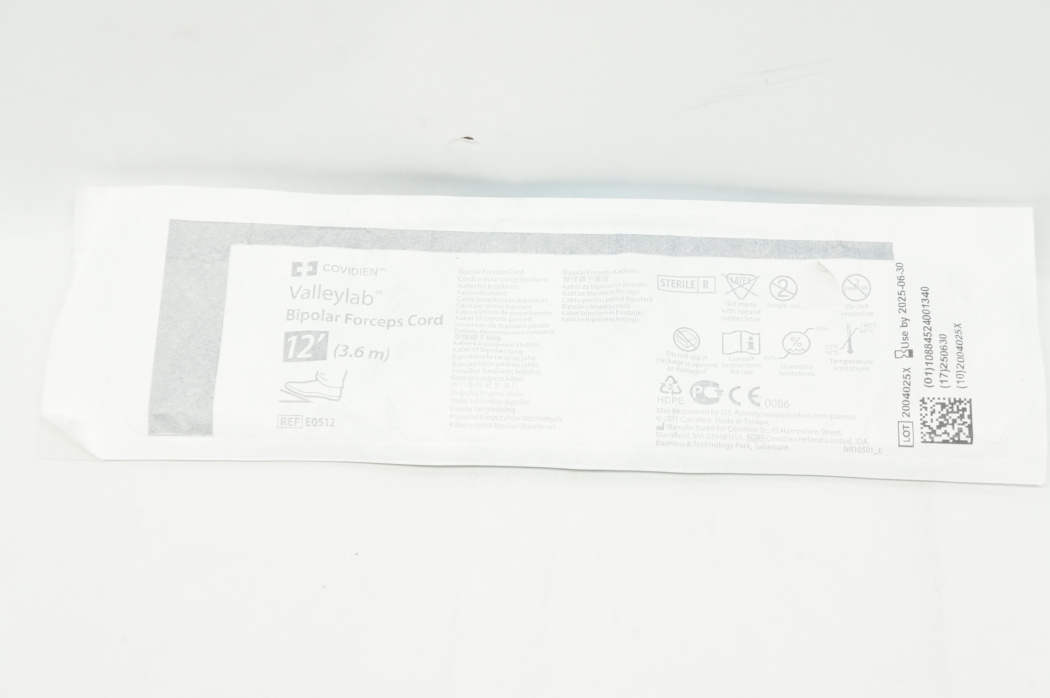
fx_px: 1923
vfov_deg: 20.6
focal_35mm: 66
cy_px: 349
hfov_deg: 30.5
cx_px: 525
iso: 800
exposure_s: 1/125
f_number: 5.6
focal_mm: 44
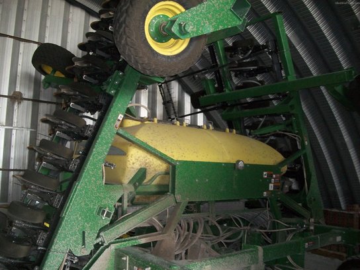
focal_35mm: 32
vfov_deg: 44.2
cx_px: 180
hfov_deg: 56.8
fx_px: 333
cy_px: 135
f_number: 2.9
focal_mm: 5.7
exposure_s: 1/30
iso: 240
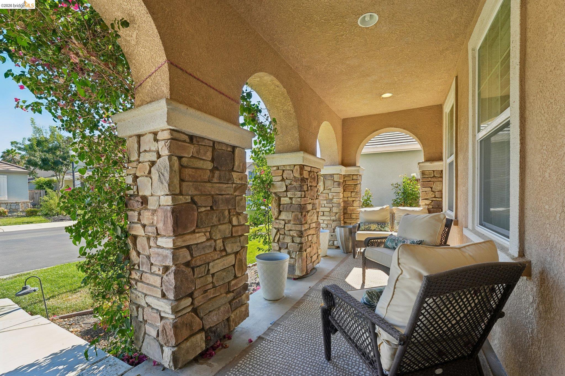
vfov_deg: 81.2
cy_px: 188
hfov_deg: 104.3
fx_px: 220
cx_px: 282
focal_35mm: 14
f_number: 9
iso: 500
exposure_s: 1/160
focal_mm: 14
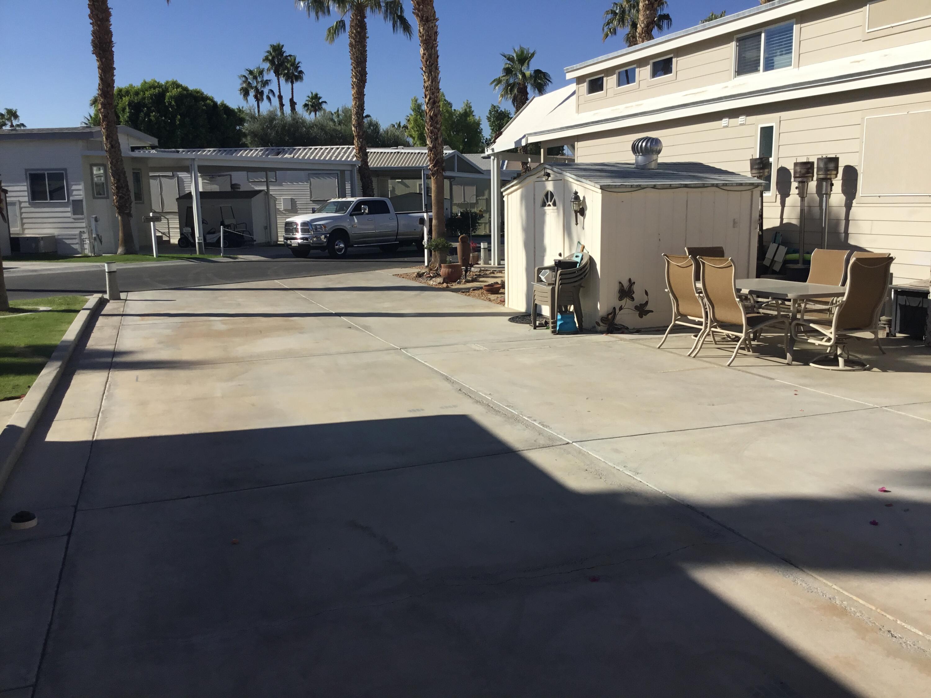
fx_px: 834
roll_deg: +1.6
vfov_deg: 45.4
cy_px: 349
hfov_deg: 58.4
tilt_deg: -8.1
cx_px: 466
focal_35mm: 31
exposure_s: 1/1988
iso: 25
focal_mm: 3.3
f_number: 2.4
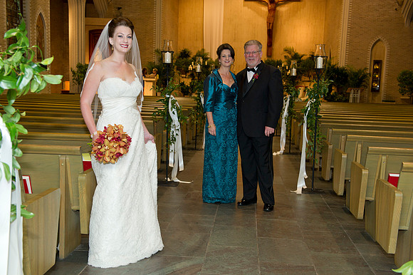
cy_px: 138
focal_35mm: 44
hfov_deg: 44.5
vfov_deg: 30.5
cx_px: 206
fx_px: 504
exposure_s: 1/60
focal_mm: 44
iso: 800
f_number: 5.6
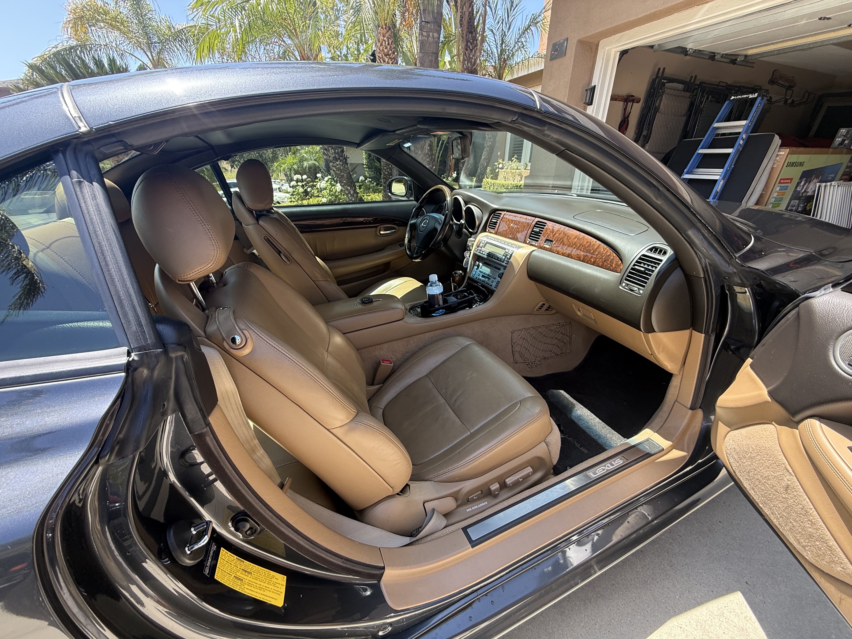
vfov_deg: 85.7
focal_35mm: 14
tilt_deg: -24.7
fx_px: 345
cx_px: 426
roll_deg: -0.5
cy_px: 320
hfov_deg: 102.1
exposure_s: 1/159
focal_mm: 2.22
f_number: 2.2
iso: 64
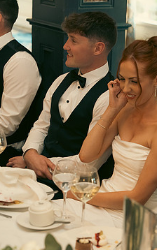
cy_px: 122
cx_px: 144
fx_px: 746
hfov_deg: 11.9
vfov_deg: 19.1
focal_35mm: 109
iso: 2500
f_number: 3.5
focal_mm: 66
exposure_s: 1/160
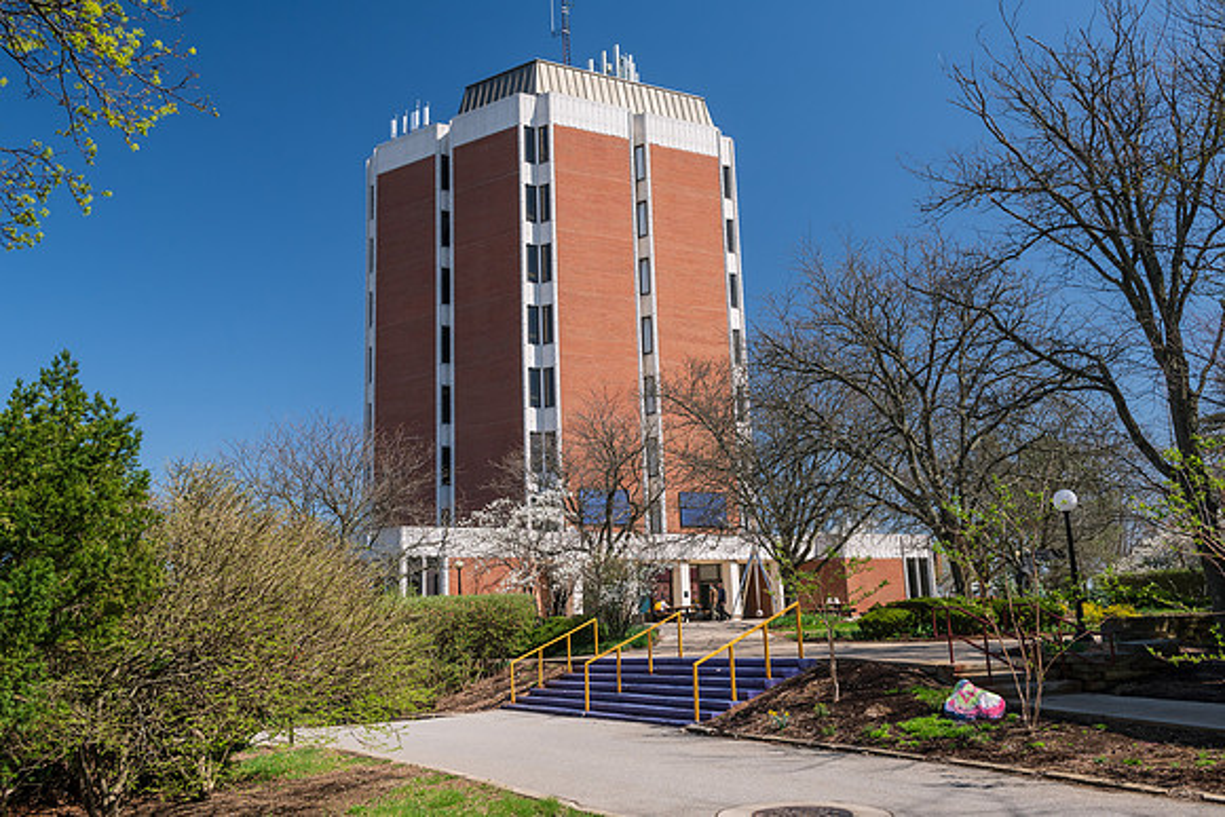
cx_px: 612
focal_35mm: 32
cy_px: 408
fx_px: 1089
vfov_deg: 41.1
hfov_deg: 58.7
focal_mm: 32
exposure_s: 1/320
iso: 320
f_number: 6.3
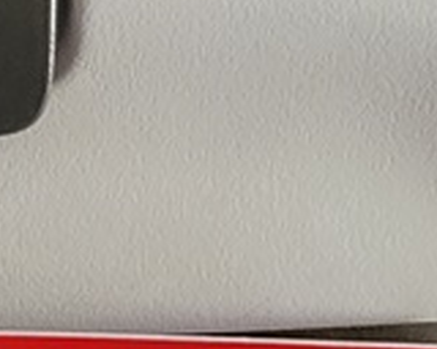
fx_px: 2056
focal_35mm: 159
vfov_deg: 9.4
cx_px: -158
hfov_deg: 11.7
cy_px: 526
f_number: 1.8
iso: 320
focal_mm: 5.4
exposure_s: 1/40
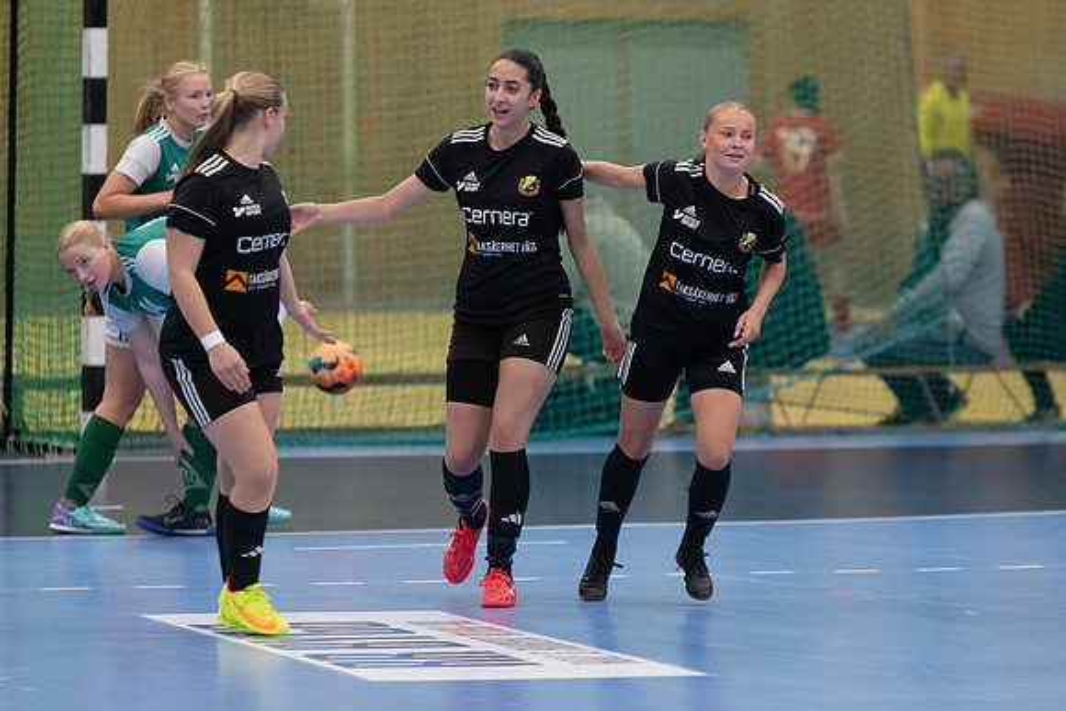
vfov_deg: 4.6
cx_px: 533
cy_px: 356
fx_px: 8885
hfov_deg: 6.9
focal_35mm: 300
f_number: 3.5
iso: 8000
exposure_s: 1/500
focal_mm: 200
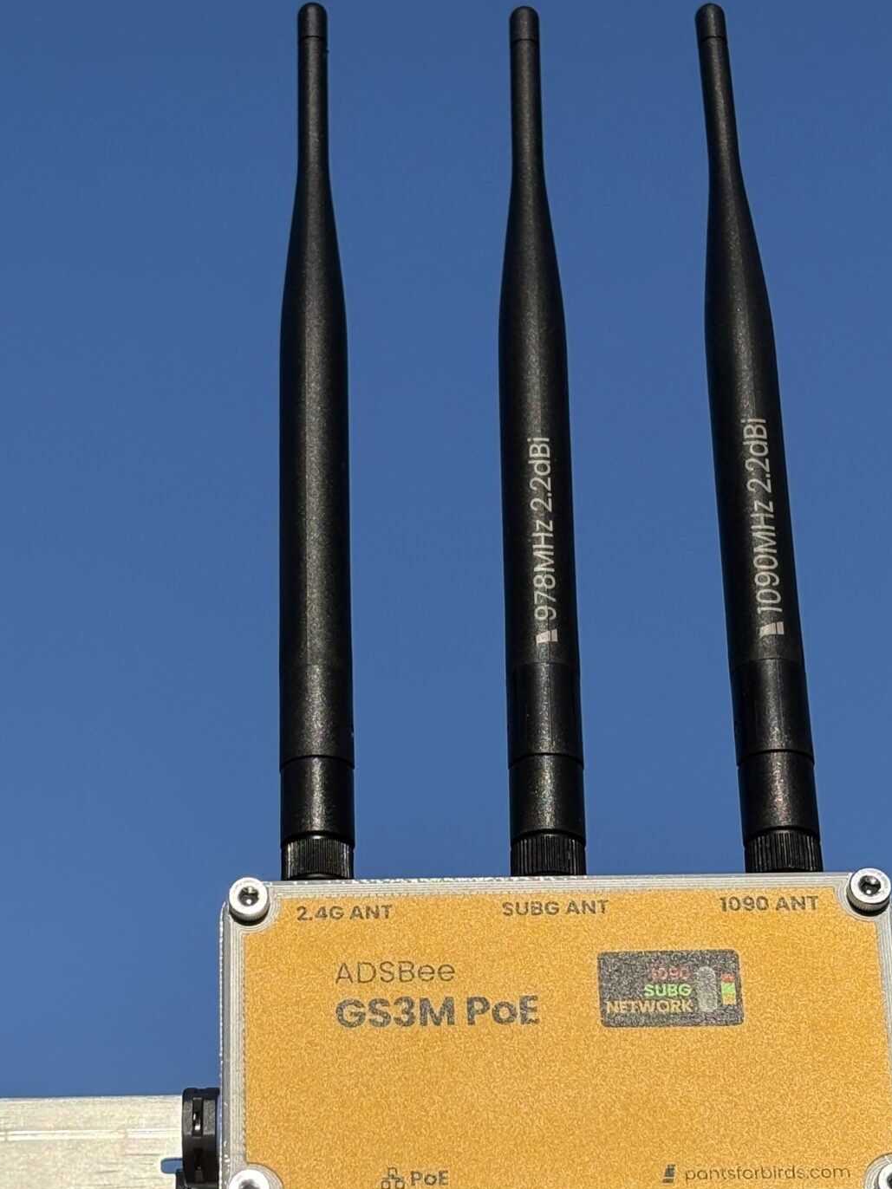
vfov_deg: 20.2
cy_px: 672
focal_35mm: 97
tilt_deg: +26.2
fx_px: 3333
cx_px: 194
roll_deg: -1.3
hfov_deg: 15.2
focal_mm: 5.96
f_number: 1.6
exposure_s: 1/4630
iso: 25
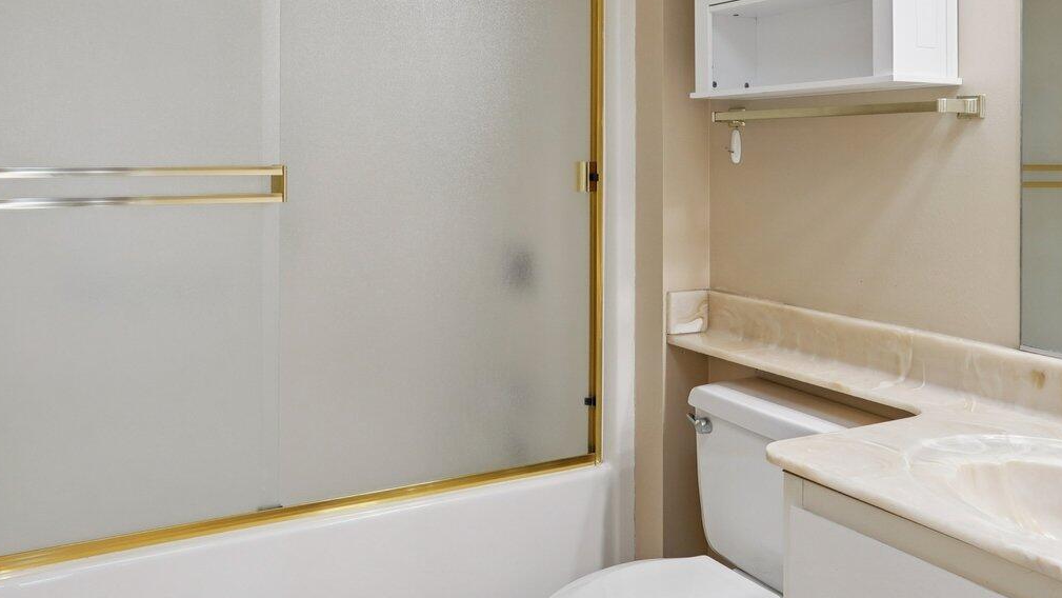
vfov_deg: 33.9
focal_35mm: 34
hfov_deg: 58.0
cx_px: 493
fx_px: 958
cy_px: 146
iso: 400
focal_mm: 16
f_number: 8
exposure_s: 1/13
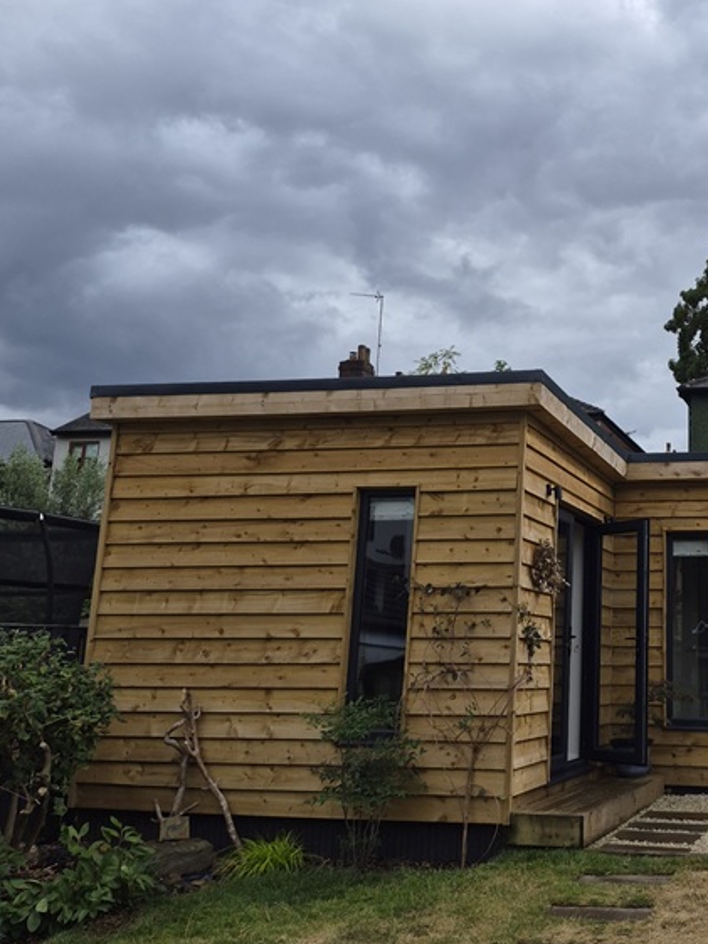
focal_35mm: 41
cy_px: 390
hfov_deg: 33.4
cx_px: 627
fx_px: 1118
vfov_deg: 45.6
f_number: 1.8
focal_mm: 5.4
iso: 80
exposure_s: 1/4496
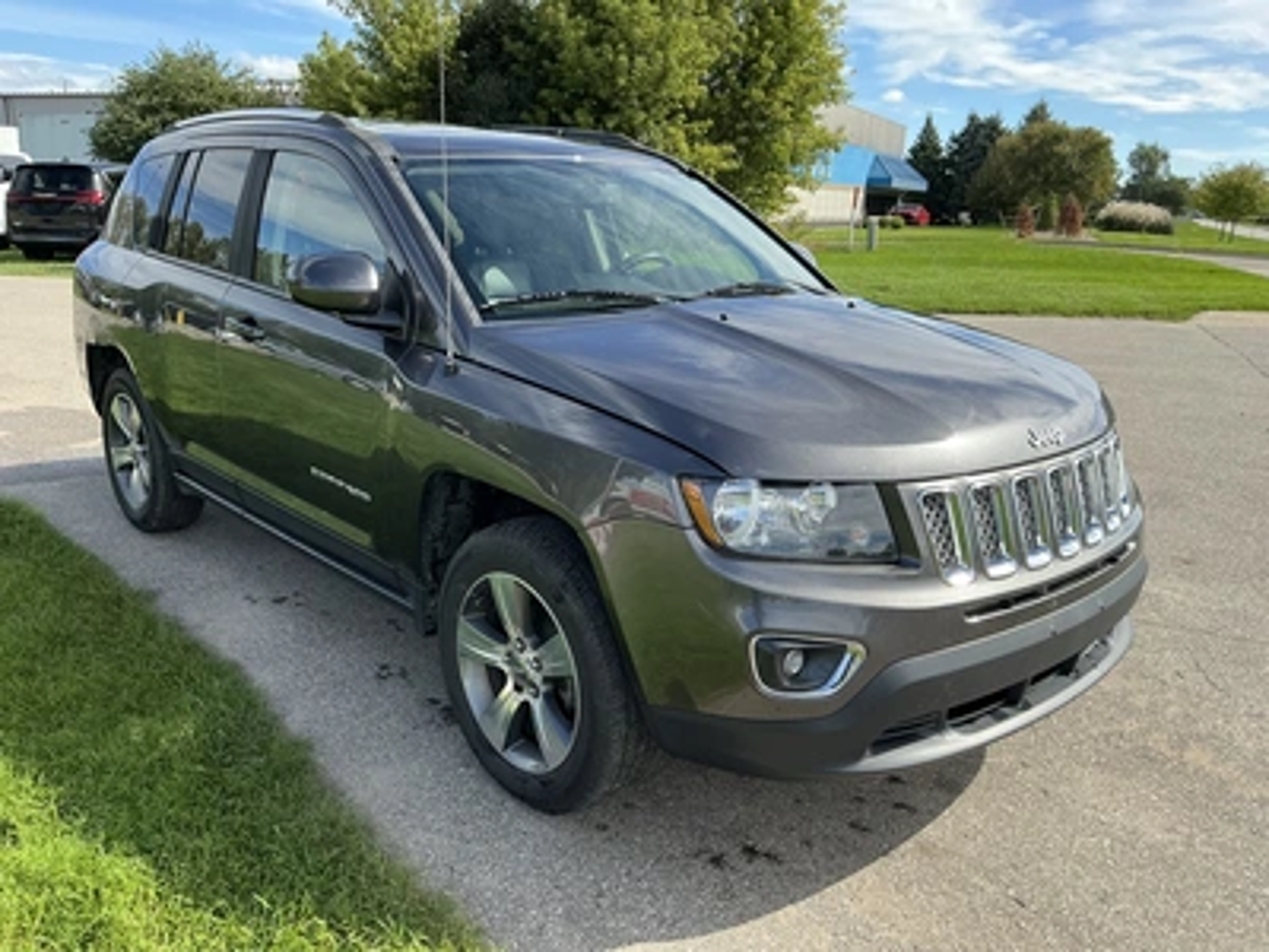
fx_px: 1026
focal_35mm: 28
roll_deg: -3.1
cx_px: 634
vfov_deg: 49.7
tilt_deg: -14.6
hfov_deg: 63.4
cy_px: 476
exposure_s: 1/728
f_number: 1.8
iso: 25
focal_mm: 3
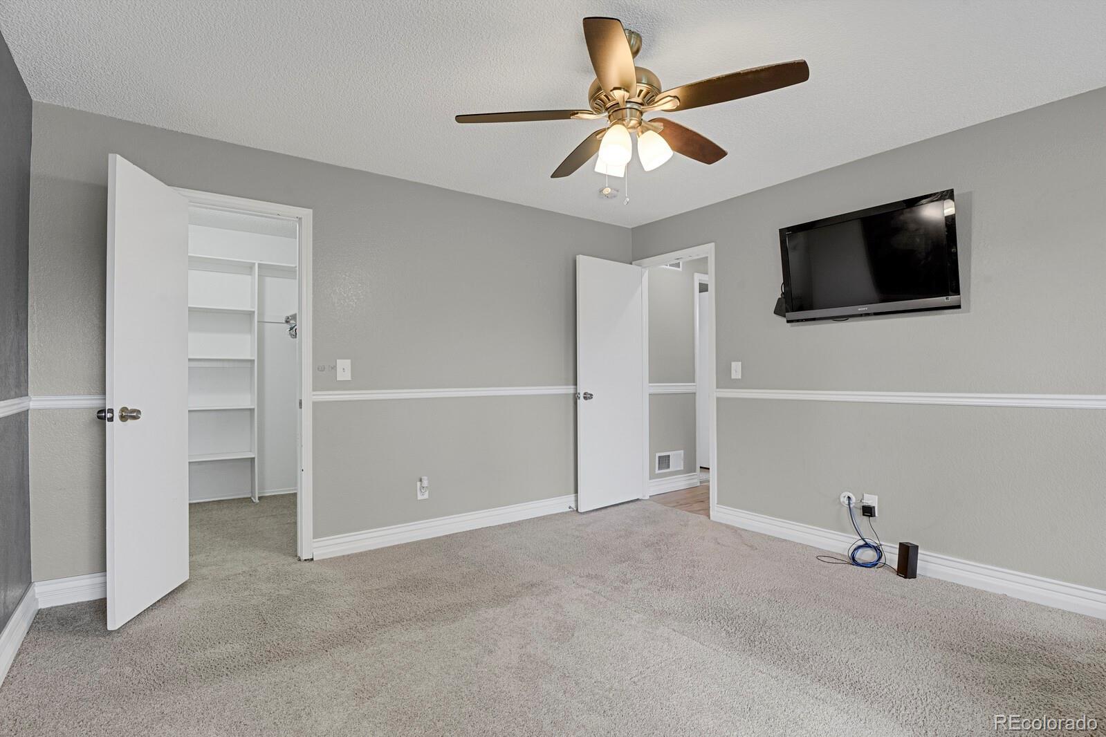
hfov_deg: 93.3
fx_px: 522
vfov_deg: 70.4
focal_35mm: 17
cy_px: 368
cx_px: 553
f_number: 8
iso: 250
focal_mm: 17
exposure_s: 2.5
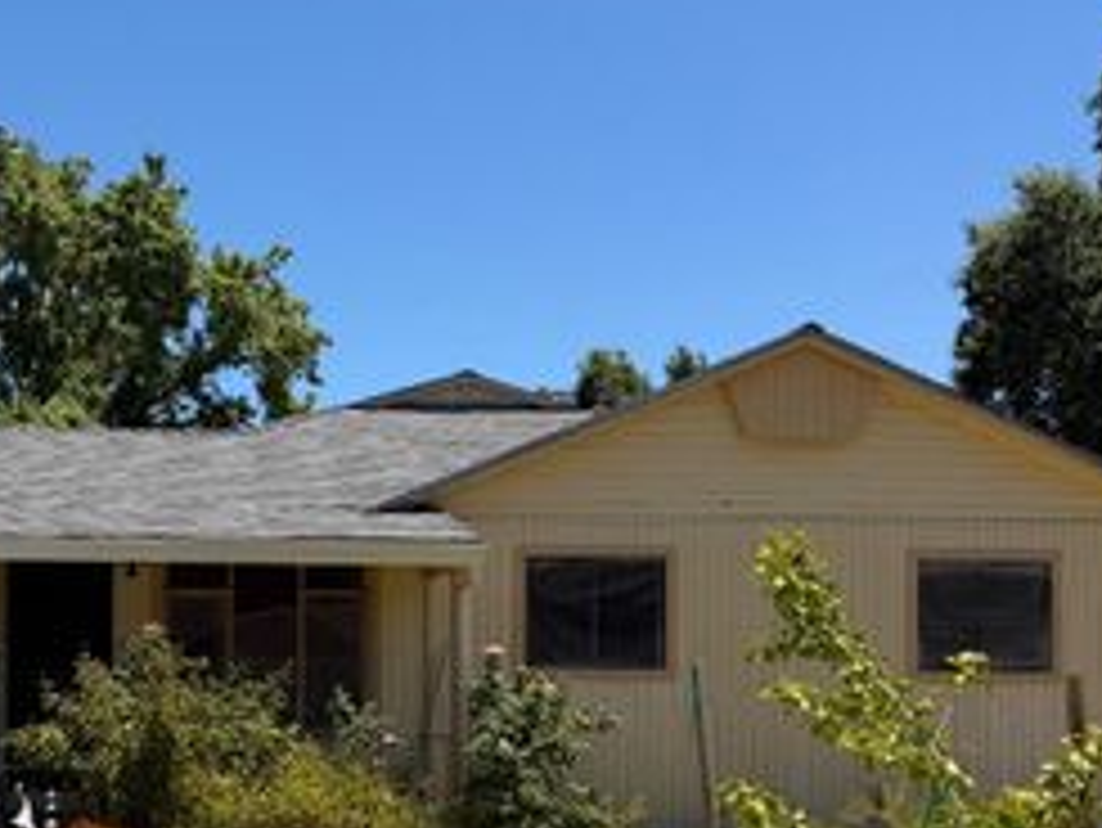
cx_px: 135
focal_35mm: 49
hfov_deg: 36.7
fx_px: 1561
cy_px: 637
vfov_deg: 29.2
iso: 80
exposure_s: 1/5319
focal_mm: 6.76
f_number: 1.78
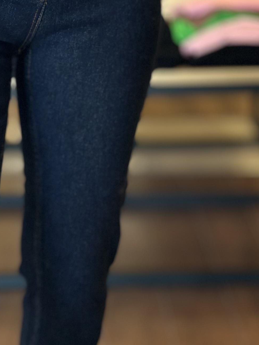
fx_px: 1476
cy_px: 185
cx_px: 33
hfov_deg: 10.0
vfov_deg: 13.3
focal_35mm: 148
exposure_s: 1/64
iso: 125
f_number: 1.78
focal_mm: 6.86
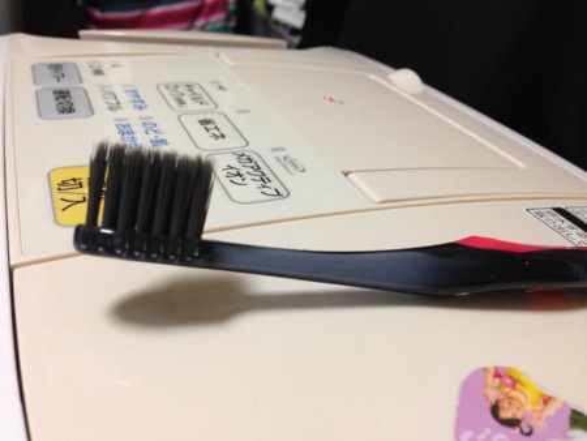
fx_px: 560
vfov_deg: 43.0
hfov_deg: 55.3
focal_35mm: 33
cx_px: 294
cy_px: 220
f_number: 2.4
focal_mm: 4.13
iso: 250
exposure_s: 1/20
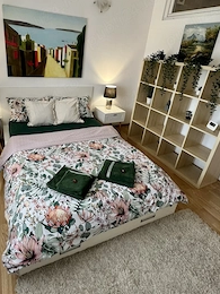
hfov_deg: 65.0
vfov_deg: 81.2
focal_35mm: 20
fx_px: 169
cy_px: 124
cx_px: 82
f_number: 1.8
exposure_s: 1/99
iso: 250
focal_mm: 1.57
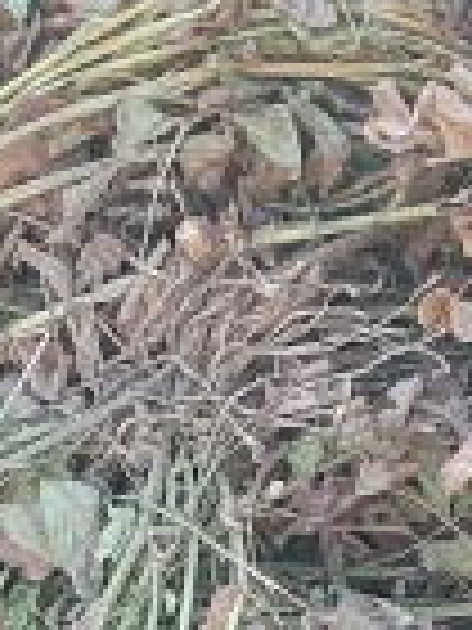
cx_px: 405
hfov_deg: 8.1
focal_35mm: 183
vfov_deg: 10.2
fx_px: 3327
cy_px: 1132
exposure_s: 1/153
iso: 50
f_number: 1.88
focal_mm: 5.56
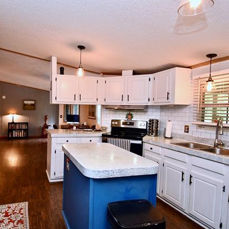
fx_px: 165
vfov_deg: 69.6
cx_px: 73
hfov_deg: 67.4
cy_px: 114
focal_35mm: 22
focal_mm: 11.5
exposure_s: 1/60
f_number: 4.8
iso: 1400
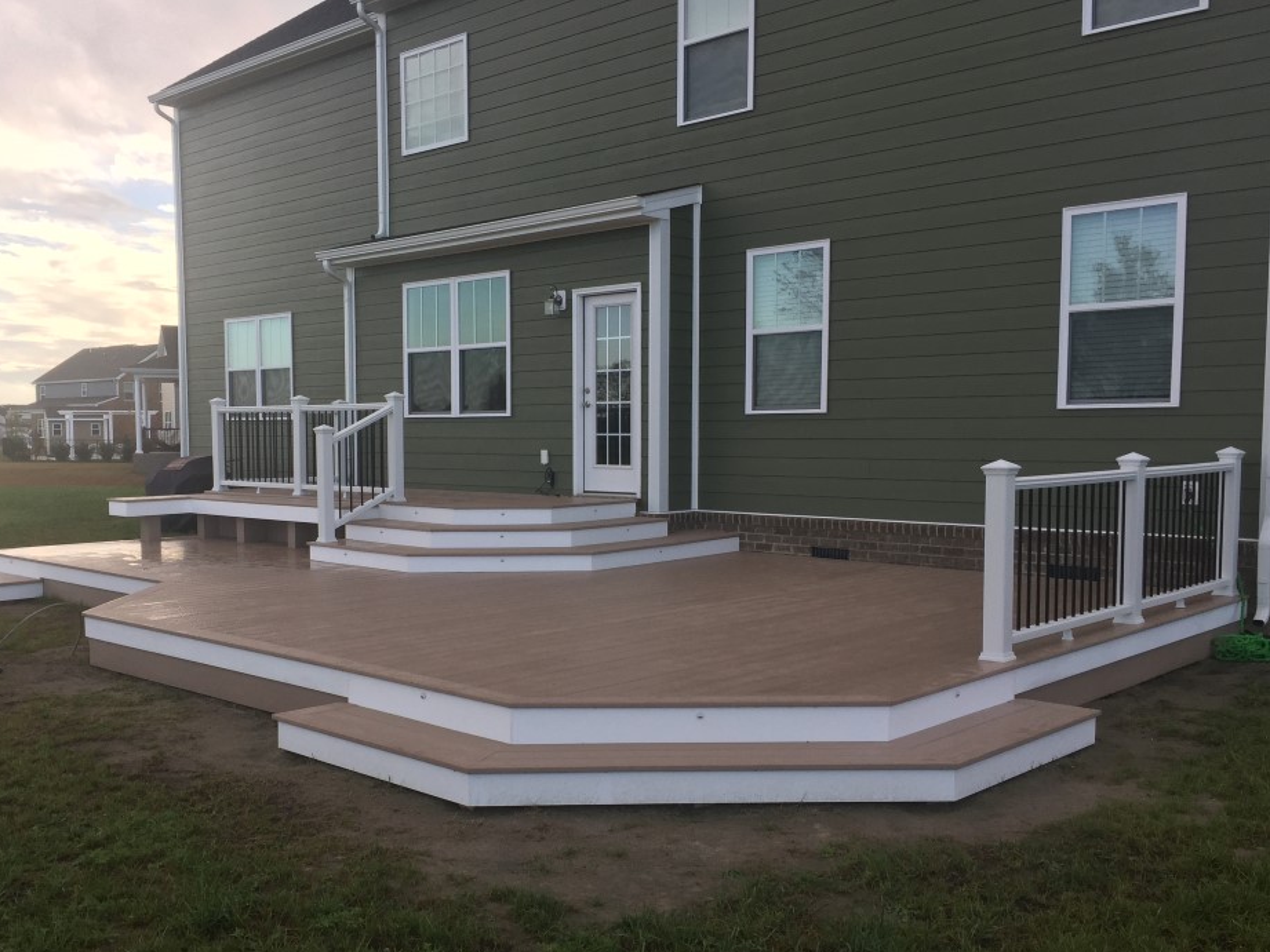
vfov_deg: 41.7
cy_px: 547
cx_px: 558
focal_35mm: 34
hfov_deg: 53.8
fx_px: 1248
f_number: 2.2
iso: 32
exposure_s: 1/471
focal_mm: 4.15
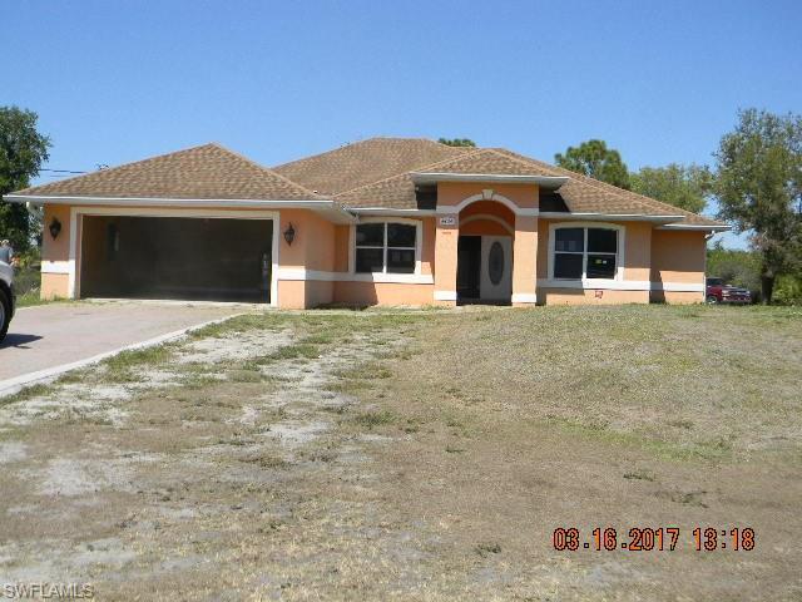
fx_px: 834
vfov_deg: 39.7
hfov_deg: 51.4
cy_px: 301
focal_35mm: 36
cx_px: 401
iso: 80
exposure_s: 1/233
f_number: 7.4
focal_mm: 6.4
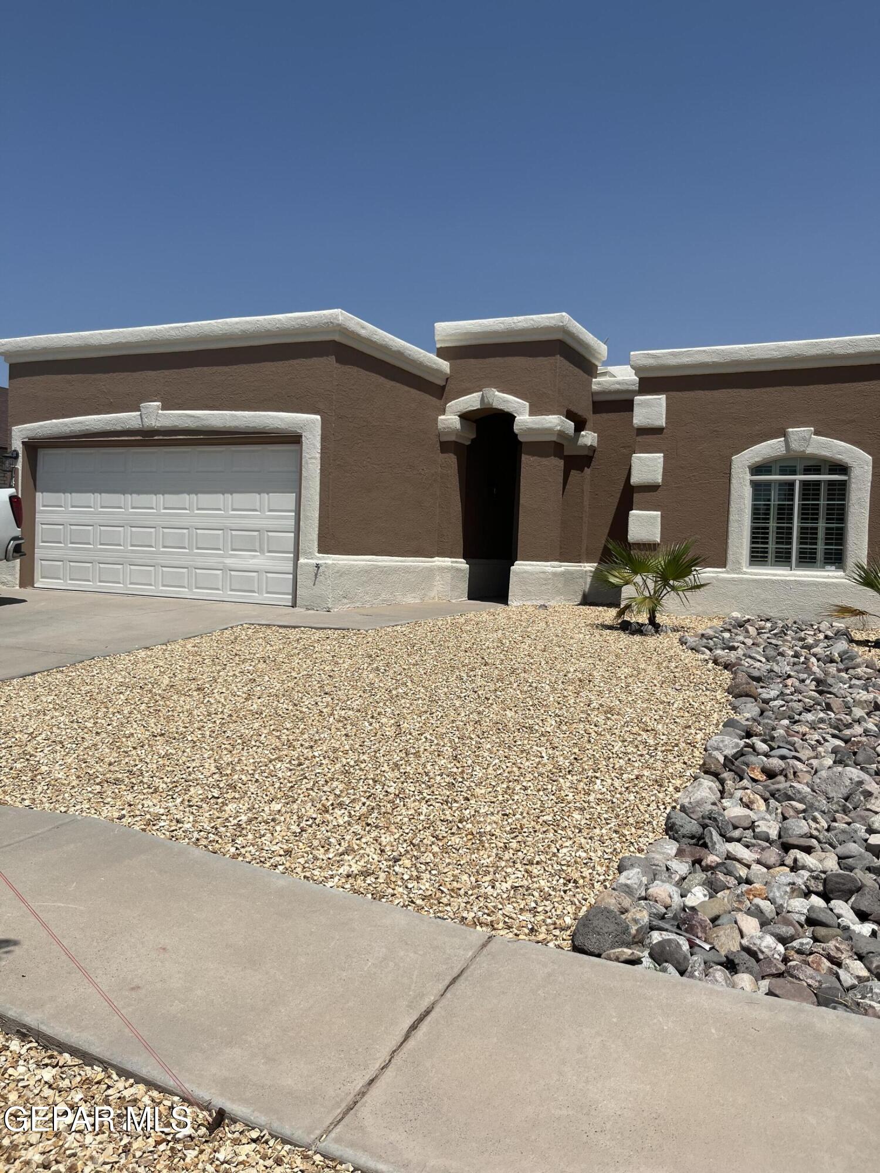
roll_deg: -2.0
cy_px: 586
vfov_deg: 67.3
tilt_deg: -2.2
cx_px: 440
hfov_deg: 53.1
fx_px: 881
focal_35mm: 26
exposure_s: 1/7874
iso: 50
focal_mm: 5.1
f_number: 1.6
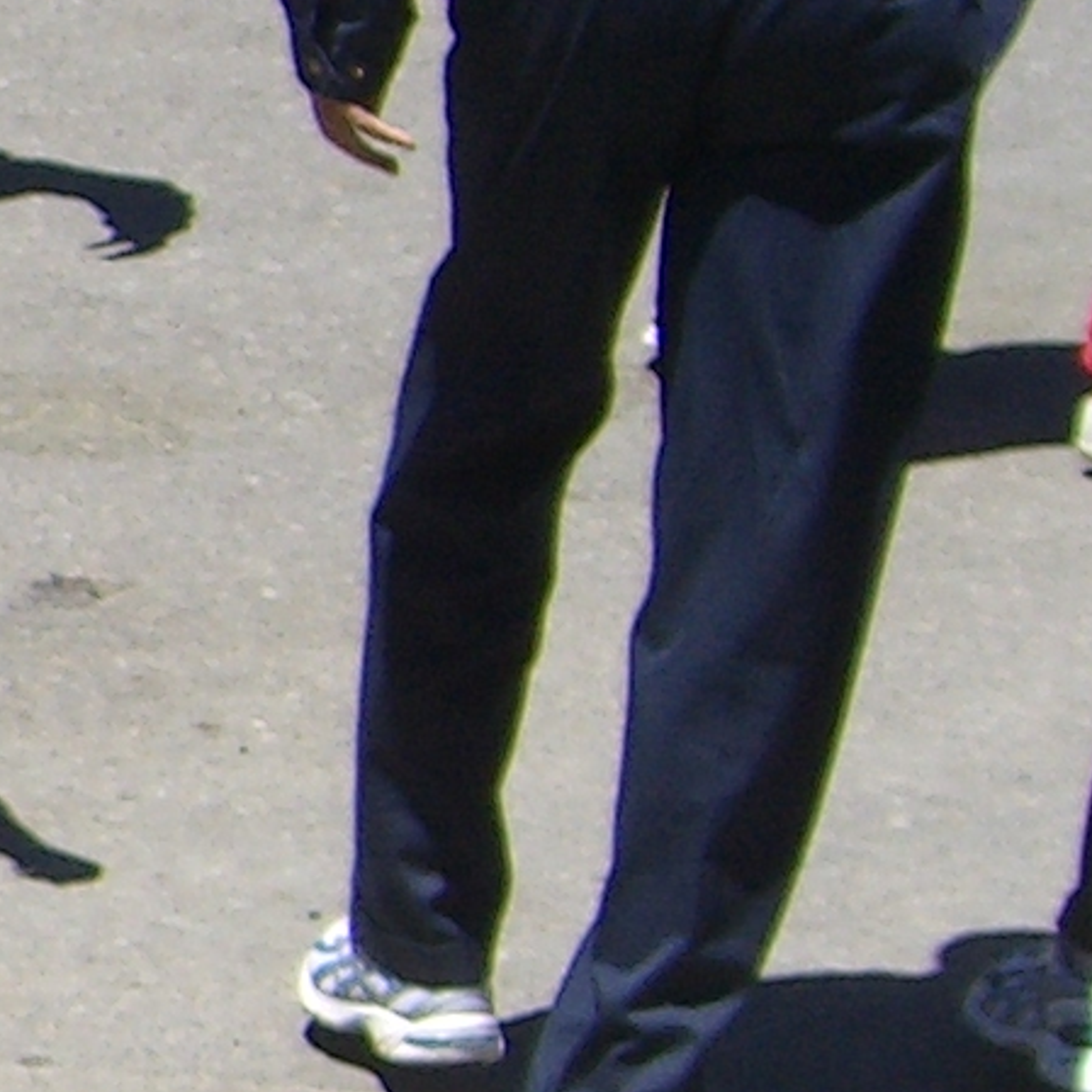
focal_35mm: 230
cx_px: -2349
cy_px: 195
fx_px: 8209
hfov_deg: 6.8
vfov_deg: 7.6
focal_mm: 7.9
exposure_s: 1/500
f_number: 4
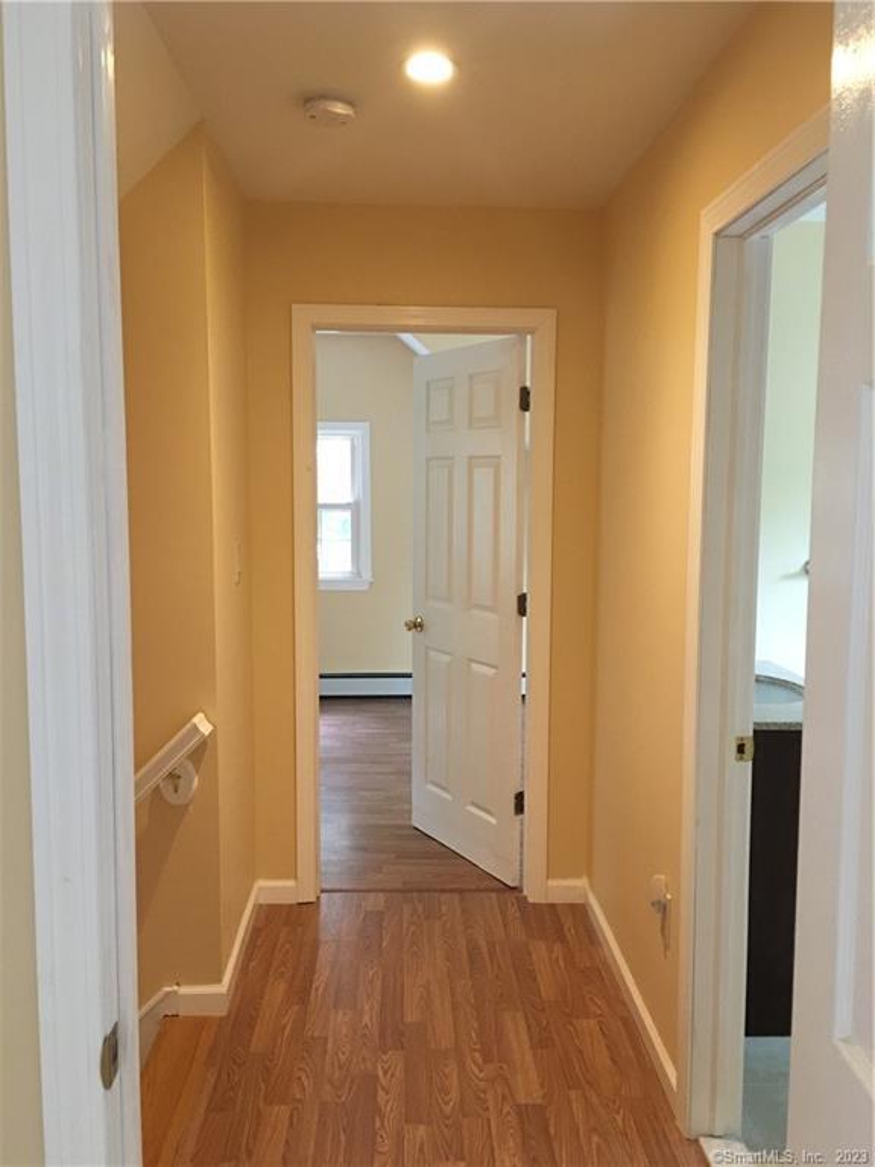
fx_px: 977
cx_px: 438
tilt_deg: -4.9
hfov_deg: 48.2
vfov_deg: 61.7
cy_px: 584
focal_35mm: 29
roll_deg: -0.5
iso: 80
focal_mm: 4.15
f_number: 2.2
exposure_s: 1/15
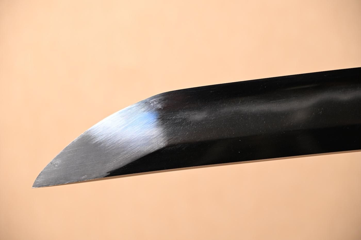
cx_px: 180
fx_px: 1188
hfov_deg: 17.3
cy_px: 120
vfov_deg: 11.6
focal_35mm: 118
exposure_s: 1/2
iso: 100
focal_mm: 79
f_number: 5.3
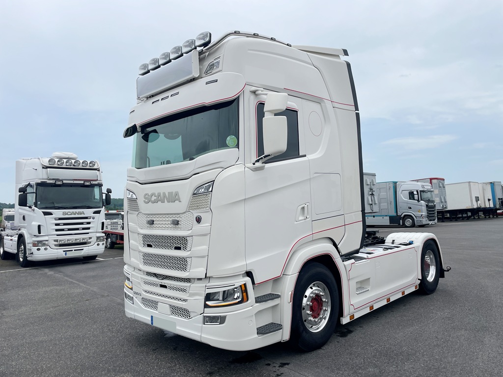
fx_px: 378
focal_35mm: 26
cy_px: 188
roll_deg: +3.8
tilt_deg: +4.8
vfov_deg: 53.1
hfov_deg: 67.3
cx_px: 252
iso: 32
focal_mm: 4.2
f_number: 1.6
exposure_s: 1/4000
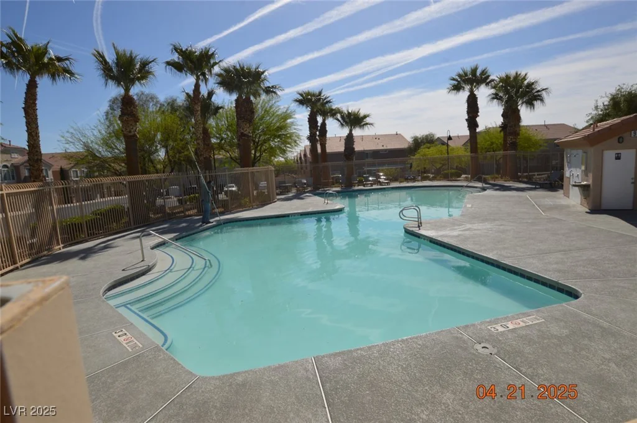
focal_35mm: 18
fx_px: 318
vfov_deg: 67.2
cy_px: 212
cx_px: 318
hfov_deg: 90.1
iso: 100
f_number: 13
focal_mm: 12
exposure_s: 1/200
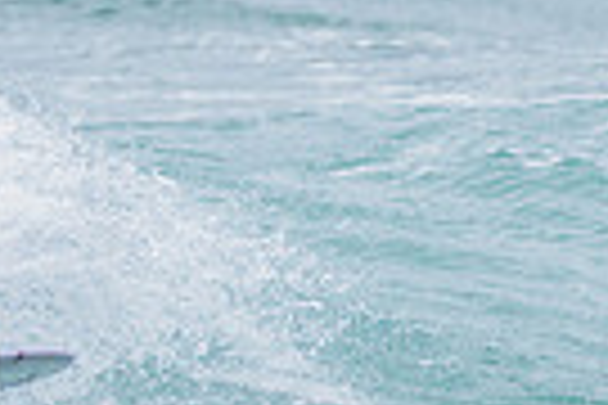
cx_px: -217
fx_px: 44381
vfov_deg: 0.5
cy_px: 137
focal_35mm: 2628
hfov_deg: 0.8
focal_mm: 500
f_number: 5.6
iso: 720
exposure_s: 1/2000
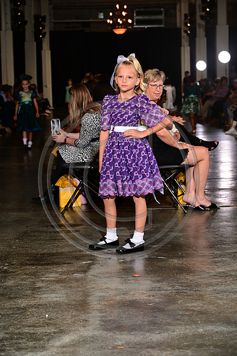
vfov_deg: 22.2
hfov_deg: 14.8
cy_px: 178
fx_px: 910
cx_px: 118
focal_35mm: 92
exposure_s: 1/125
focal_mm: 92
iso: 1000
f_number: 6.3
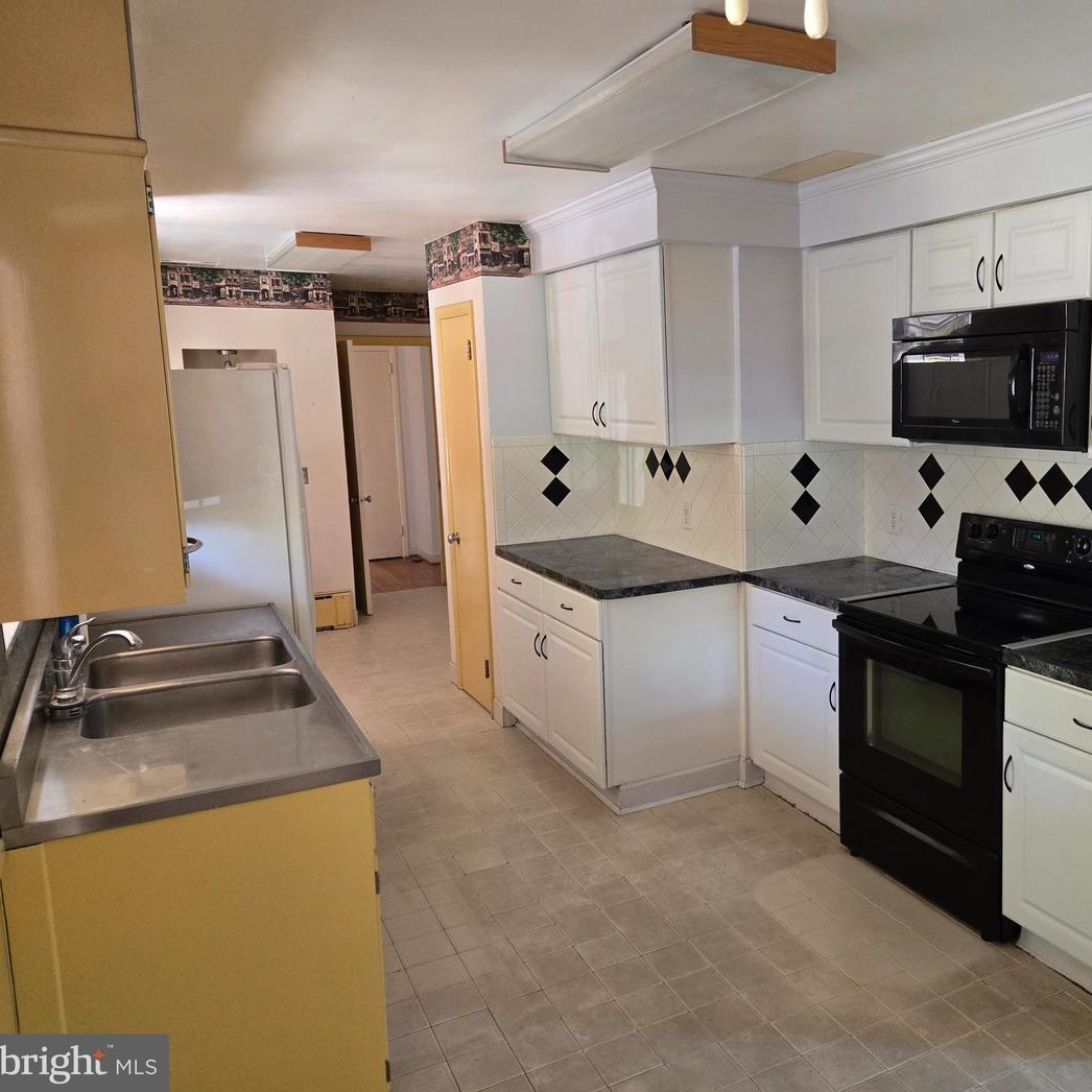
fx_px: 999
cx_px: 737
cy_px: 530
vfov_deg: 57.3
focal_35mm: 28
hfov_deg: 56.0
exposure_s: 1/120
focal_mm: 5.4
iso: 640
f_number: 1.8
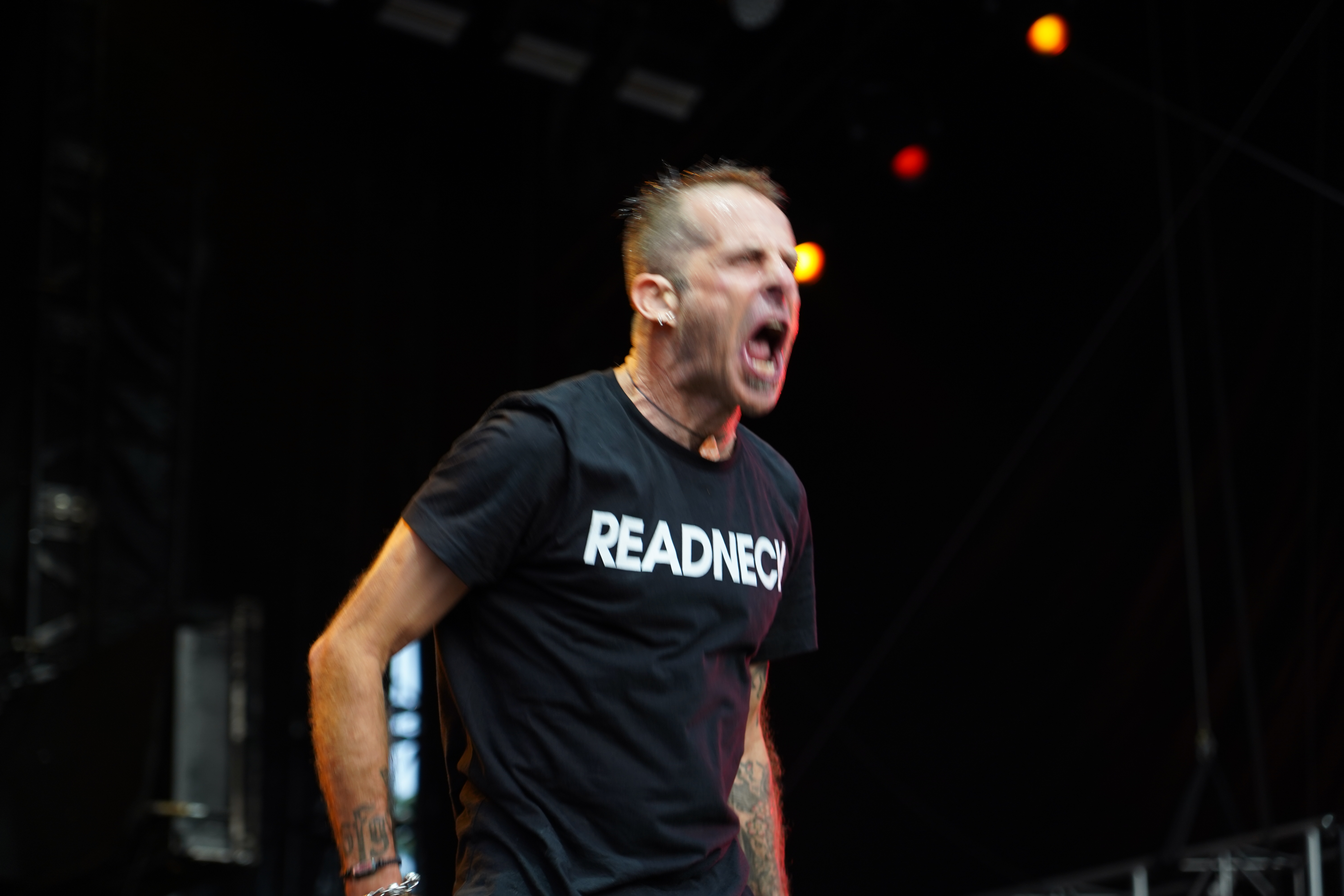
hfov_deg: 19.5
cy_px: 448
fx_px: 3920
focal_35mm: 105
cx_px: 672
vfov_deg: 13.0
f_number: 4
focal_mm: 105
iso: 400
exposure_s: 1/125
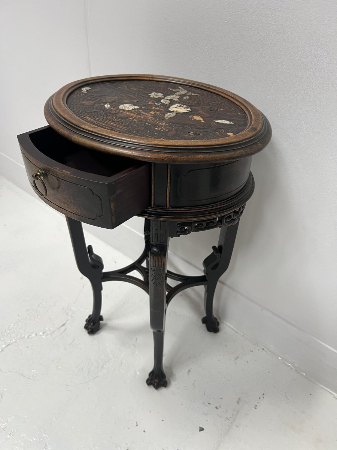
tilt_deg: -37.1
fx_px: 337
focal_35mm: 26
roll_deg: -2.6
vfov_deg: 67.3
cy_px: 225
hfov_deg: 53.1
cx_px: 168
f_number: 1.5
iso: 125
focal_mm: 5.7
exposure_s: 1/74
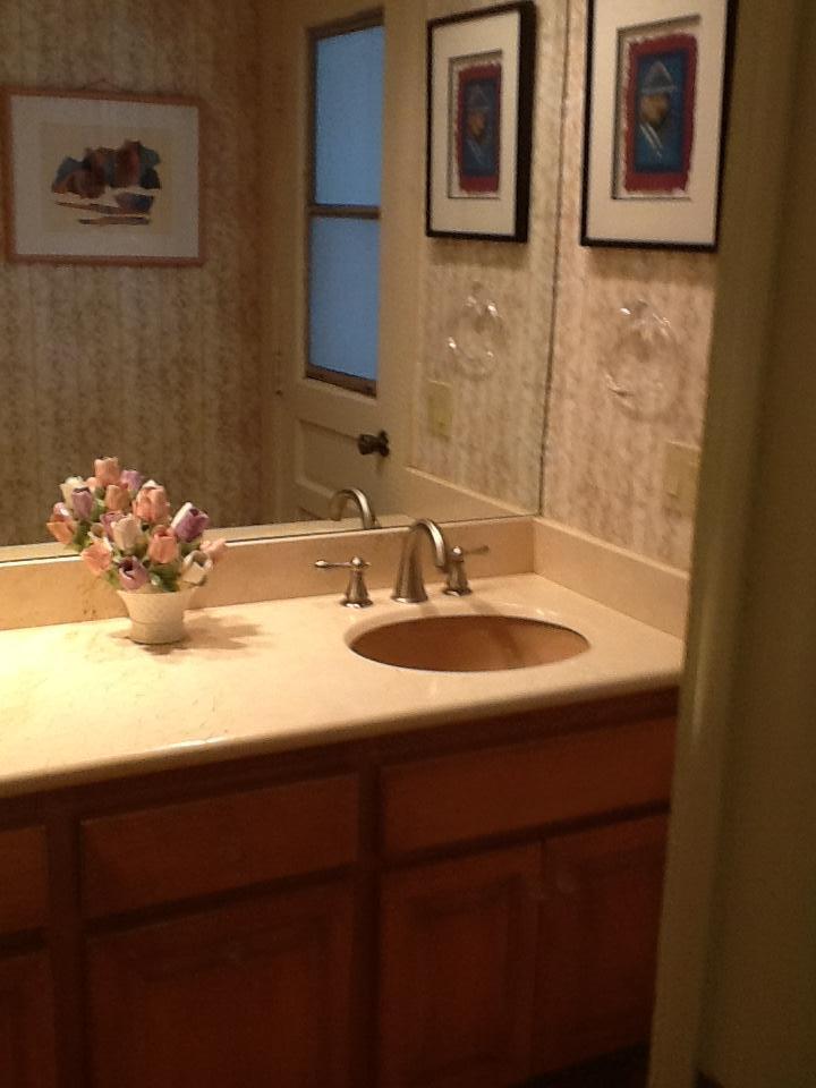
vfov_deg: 42.9
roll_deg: -3.4
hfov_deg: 32.9
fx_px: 1383
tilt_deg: -15.5
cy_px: 544
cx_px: 408
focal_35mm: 44
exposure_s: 1/30
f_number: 2.4
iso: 64
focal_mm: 2.03
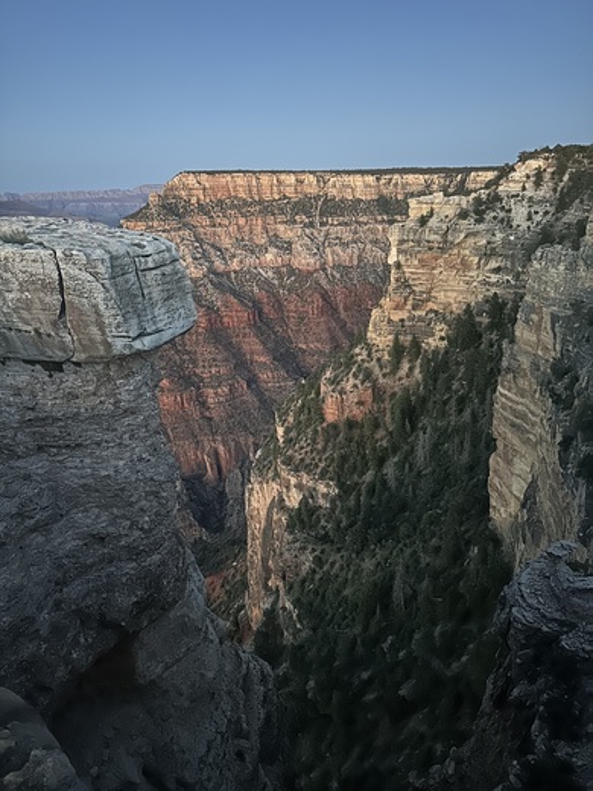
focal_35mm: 24
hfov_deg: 56.8
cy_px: 396
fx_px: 548
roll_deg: +1.2
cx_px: 296
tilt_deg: -20.5
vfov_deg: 71.6
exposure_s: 1/17
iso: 1600
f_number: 1.78
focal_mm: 6.86
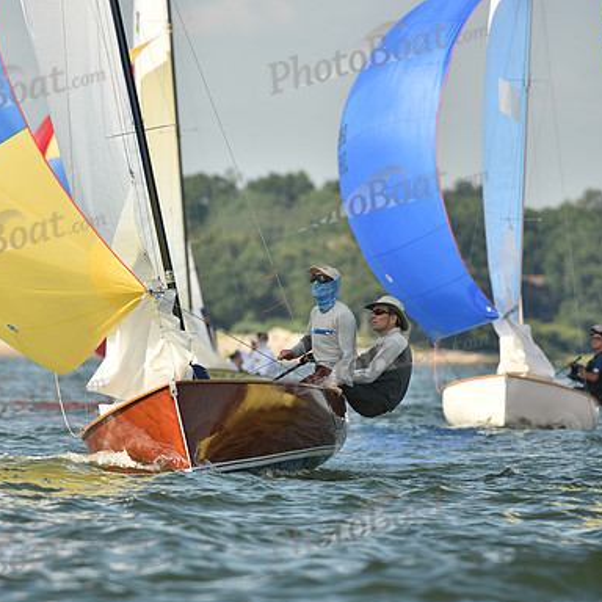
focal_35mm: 513
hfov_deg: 3.4
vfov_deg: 3.4
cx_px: 188
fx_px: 10094
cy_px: 302
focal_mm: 400
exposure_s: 1/800
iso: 250
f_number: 7.1
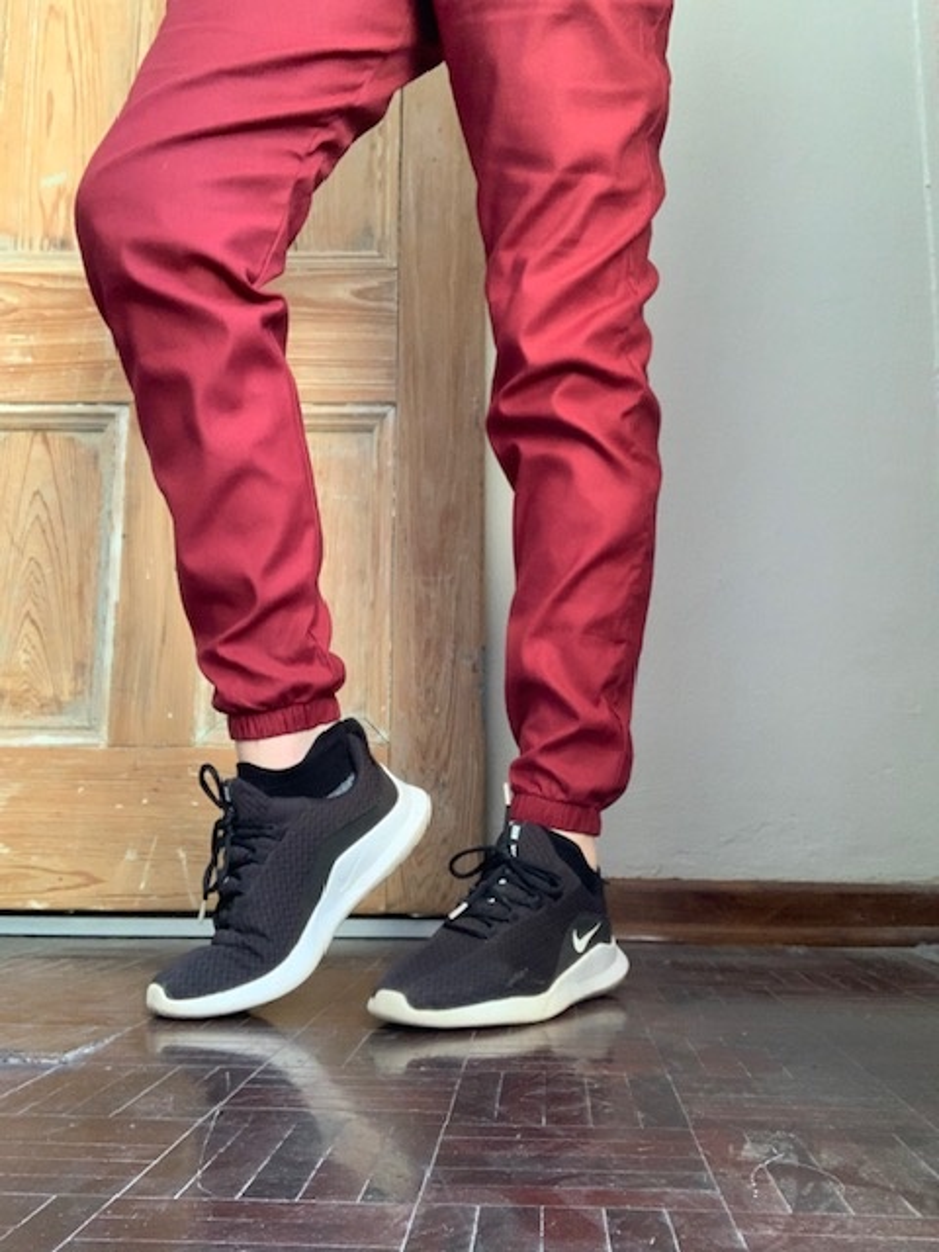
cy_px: 626
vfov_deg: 56.8
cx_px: 470
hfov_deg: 44.2
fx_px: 1157
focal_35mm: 32
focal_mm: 2.87
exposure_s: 1/60
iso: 200
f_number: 2.2
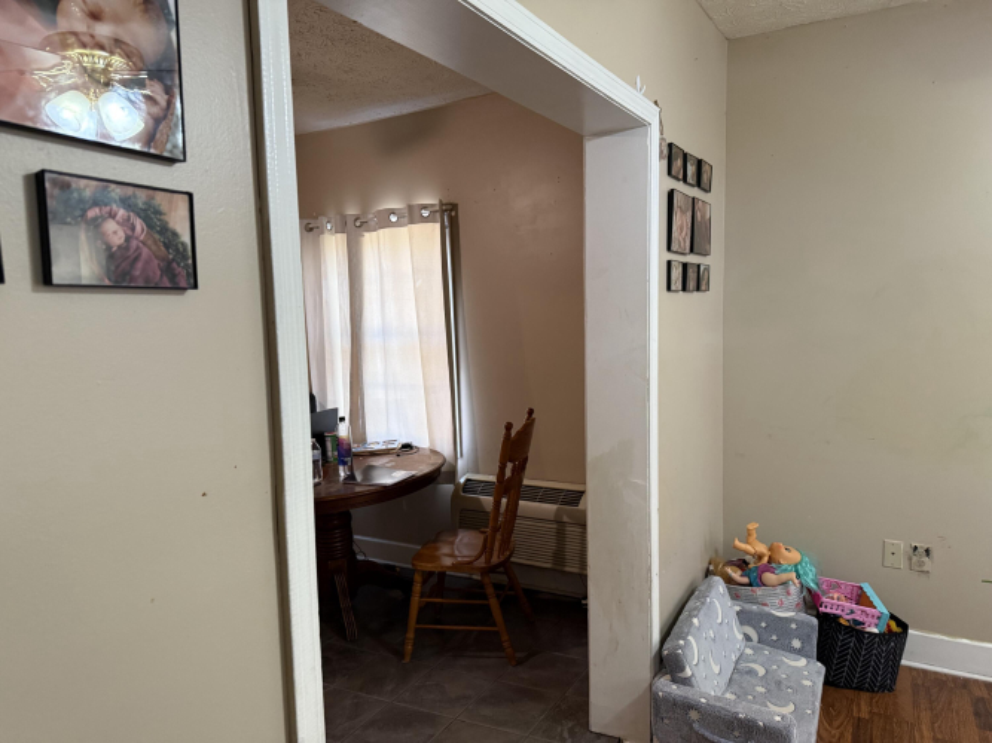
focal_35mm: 24
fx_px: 688
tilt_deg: -3.6
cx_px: 496
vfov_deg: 56.8
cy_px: 372
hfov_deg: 71.6
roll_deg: +2.2
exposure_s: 1/60
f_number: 1.78
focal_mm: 6.76
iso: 400
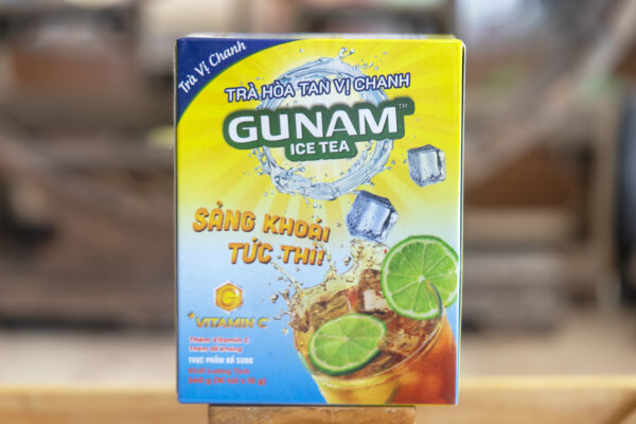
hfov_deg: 22.6
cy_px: 212
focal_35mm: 90
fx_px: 1590
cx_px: 318
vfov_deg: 15.2
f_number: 3.5
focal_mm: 90
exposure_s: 1/100
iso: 400
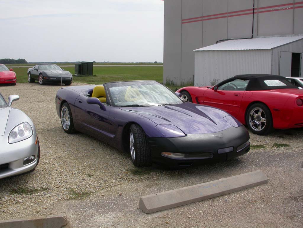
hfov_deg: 49.0
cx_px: 152
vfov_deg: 37.7
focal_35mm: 38
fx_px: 333
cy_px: 114
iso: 100
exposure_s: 1/399
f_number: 7.5
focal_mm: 7.85
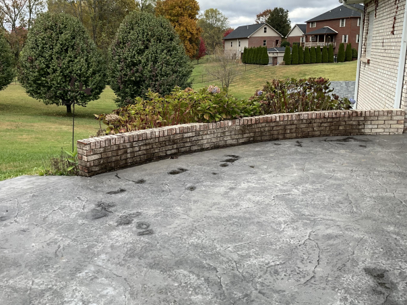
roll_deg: +1.3
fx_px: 376
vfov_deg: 44.1
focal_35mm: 32
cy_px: 139
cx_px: 188
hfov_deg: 56.8
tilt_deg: -12.5
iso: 25
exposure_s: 1/613
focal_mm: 3
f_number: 1.8
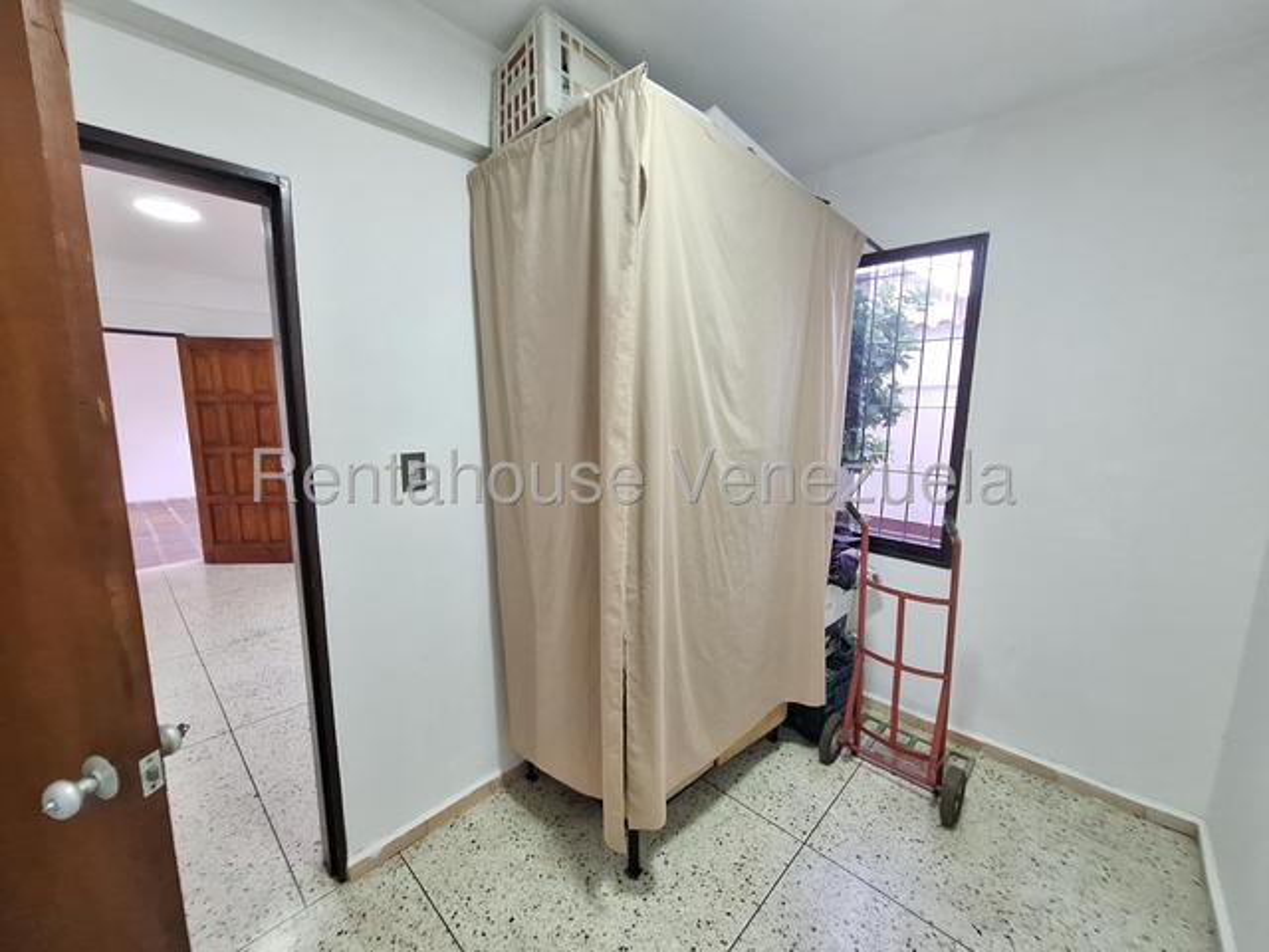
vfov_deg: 89.9
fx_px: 477
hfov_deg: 106.2
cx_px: 634
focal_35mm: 13
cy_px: 476
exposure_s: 1/40
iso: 200
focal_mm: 1.74
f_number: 2.2
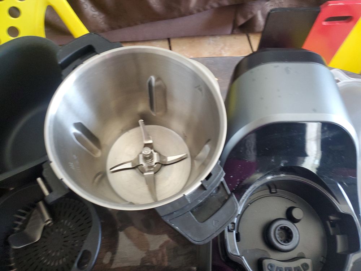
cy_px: 136
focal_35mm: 26
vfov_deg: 53.1
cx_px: 180
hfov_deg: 67.3
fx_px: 271
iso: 200
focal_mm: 4.3
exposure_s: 1/50
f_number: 1.5
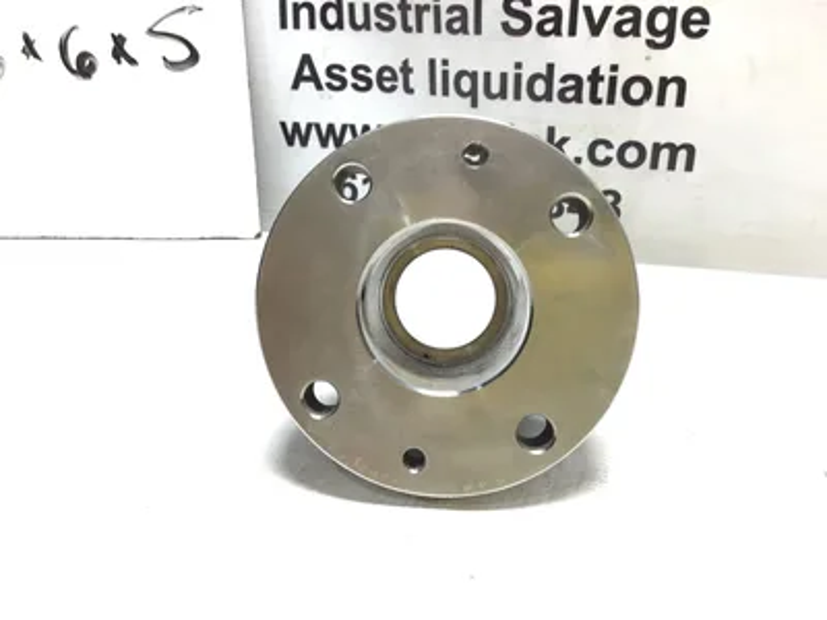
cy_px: 310
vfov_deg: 45.4
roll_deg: +0.4
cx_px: 414
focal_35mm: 31
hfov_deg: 58.4
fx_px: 741
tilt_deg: -23.0
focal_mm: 3.3
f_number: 2.4
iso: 32
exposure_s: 1/60
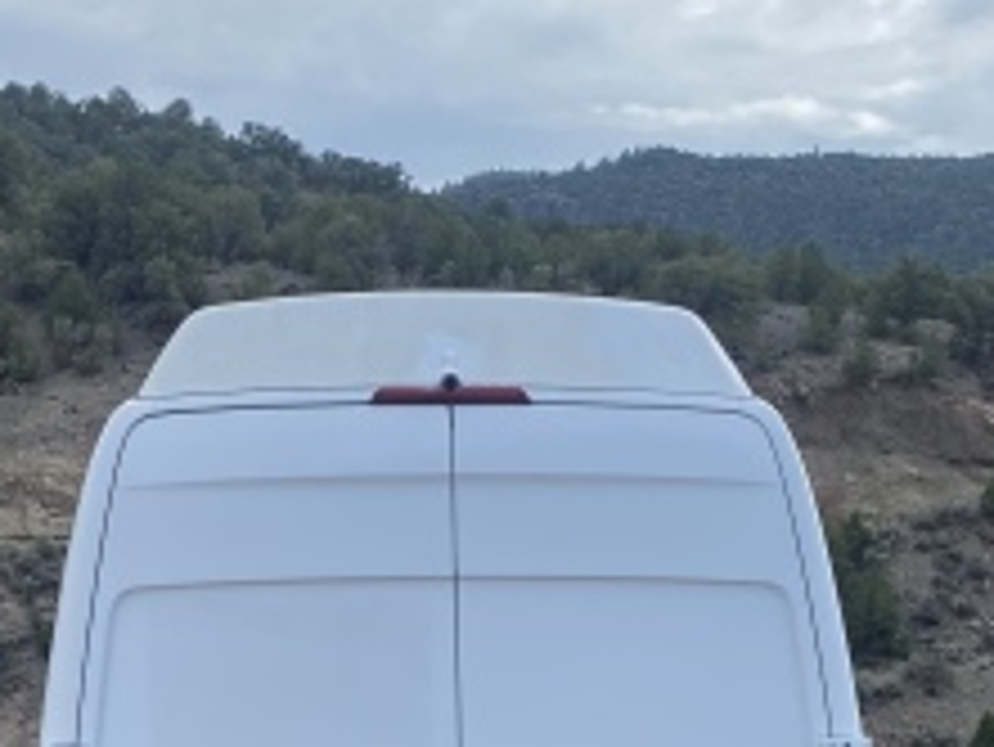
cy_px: 1062
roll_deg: -3.5
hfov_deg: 20.8
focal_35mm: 94
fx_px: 2701
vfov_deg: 14.8
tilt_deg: -4.4
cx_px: 567
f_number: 1.8
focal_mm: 4.25
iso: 32
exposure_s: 1/1808
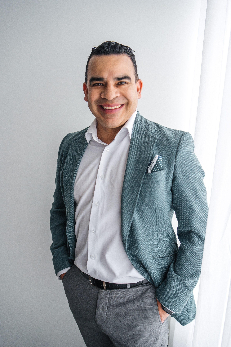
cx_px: 115
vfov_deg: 53.1
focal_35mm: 36
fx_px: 346
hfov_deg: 36.9
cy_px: 177
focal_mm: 35
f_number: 3.2
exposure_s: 1/320
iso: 1000
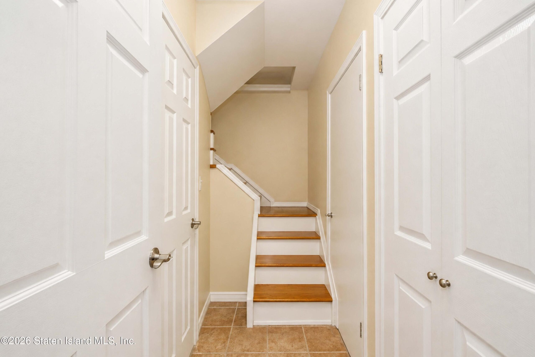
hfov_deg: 100.4
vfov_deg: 77.3
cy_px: 178
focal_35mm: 15
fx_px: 223
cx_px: 268
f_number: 8
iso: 1000
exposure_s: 1/60
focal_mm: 10
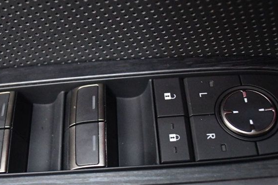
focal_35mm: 49
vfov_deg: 27.4
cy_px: 123
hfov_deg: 40.2
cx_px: 112
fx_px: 378
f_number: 3.5
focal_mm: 18
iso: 7200
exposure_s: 1/60
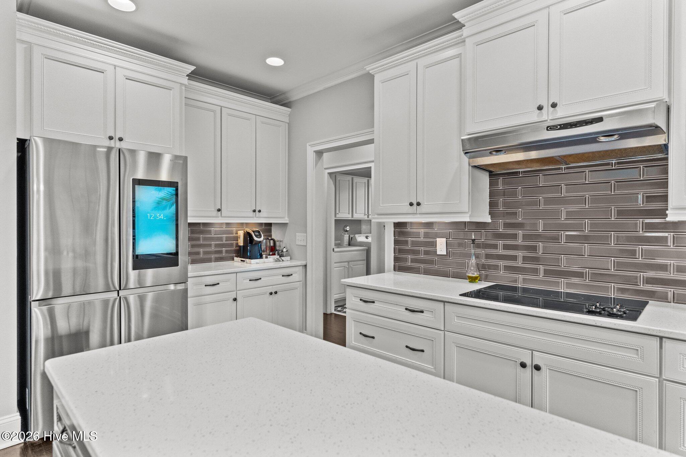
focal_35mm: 19
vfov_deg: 64.5
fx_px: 362
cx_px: 343
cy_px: 228
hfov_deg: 86.9
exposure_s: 1/13
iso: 1000
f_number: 5
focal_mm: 19
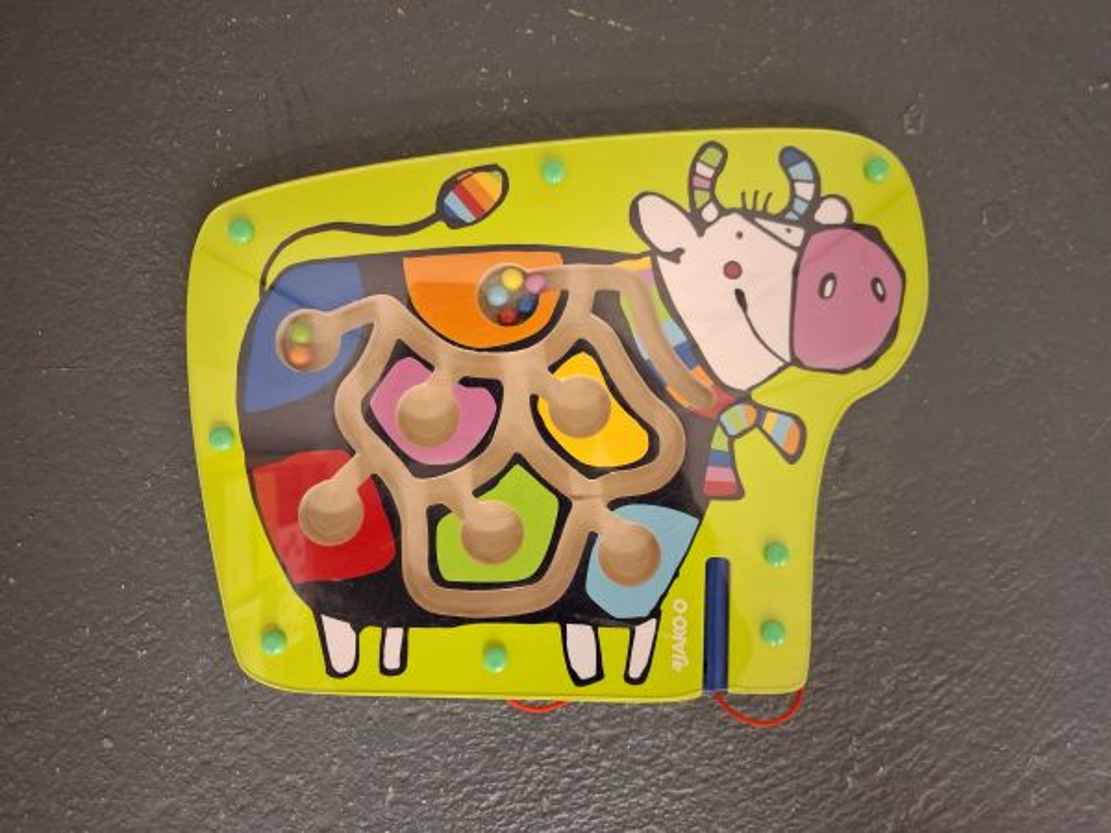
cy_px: 416
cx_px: 556
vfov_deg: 58.9
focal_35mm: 23
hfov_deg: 73.9
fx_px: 738
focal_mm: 5.54
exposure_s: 1/33
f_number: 1.8
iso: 320
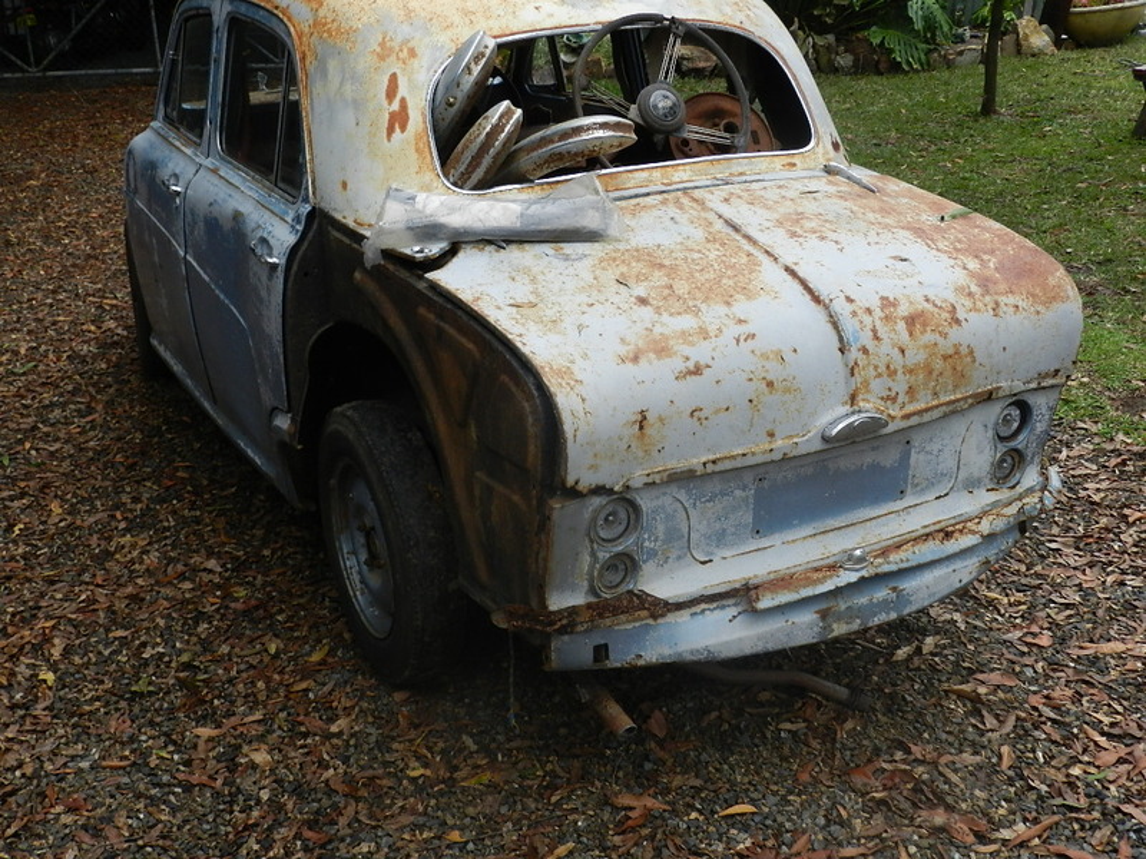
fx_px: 1258
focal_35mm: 38
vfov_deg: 37.7
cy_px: 430
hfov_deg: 49.0
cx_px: 573
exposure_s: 1/50
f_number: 4
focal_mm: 6.7
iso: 200
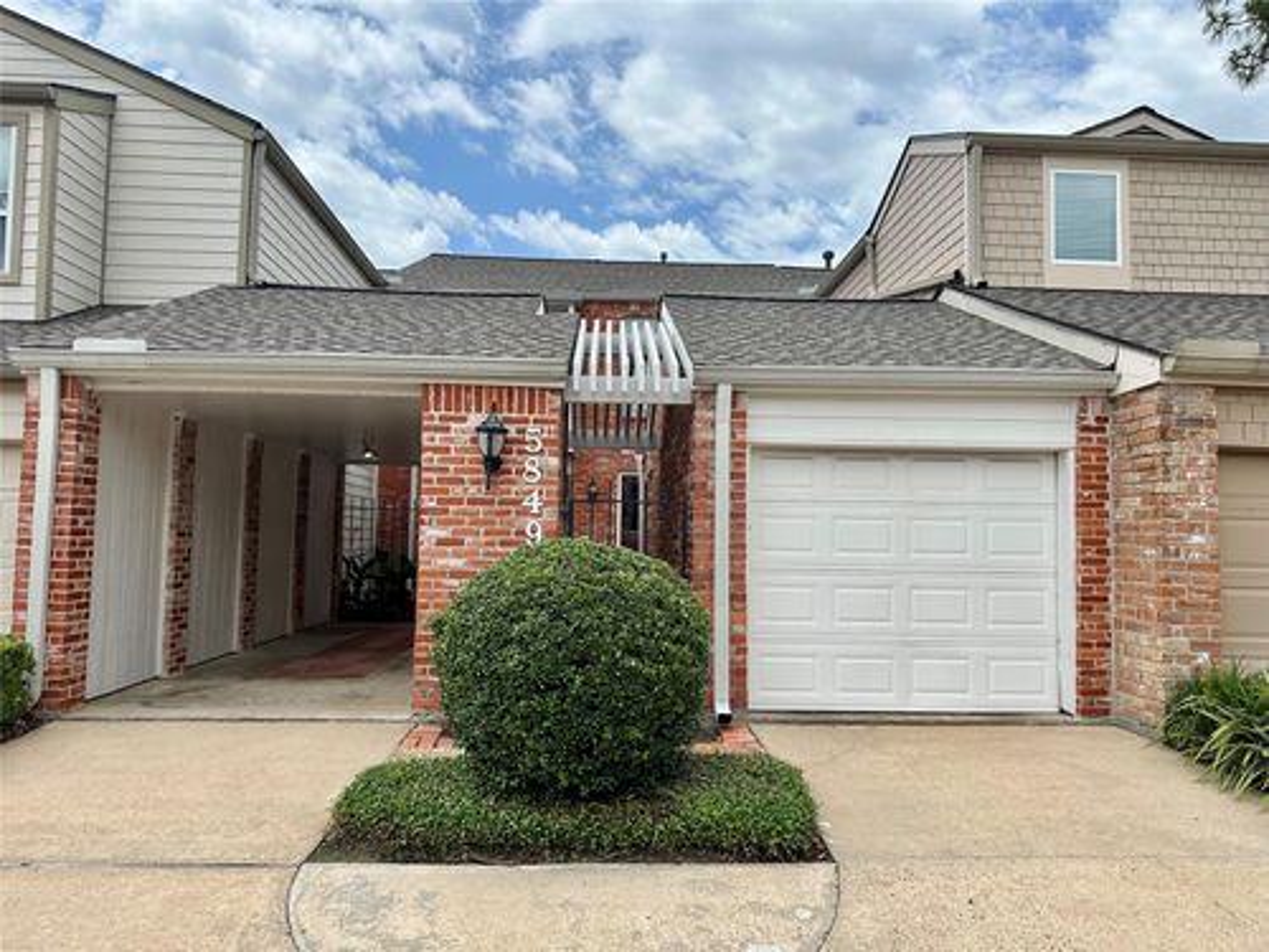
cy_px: 476
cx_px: 634
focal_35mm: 24
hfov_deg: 71.6
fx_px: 880
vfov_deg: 56.8
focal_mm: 6.86
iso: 80
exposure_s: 1/4545
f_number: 1.78
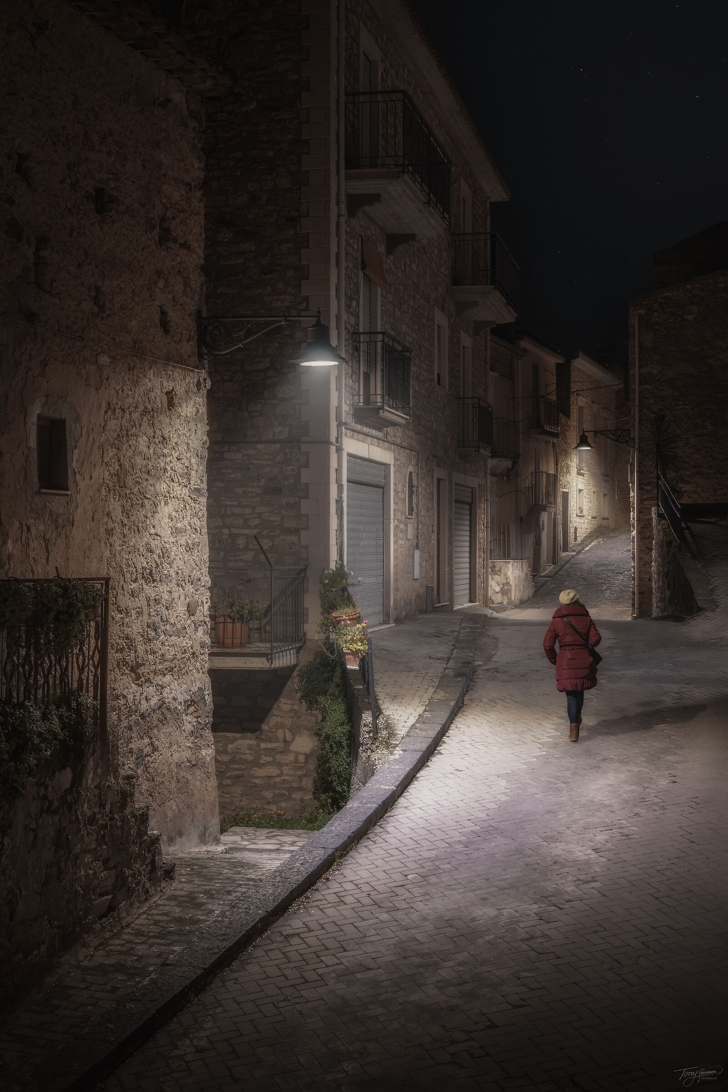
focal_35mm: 50
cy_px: 546
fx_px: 1517
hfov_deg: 27.0
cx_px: 364
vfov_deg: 39.6
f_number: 4.5
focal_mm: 50
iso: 100
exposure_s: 1/200
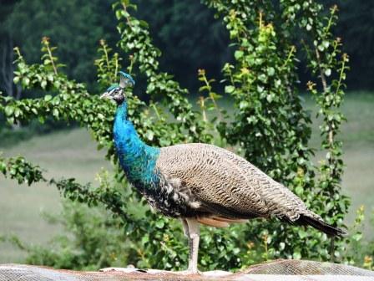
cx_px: 187
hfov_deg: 3.6
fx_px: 5942
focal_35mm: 550
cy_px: 140
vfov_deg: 2.7
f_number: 5.6
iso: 110
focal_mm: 98.5
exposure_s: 1/250
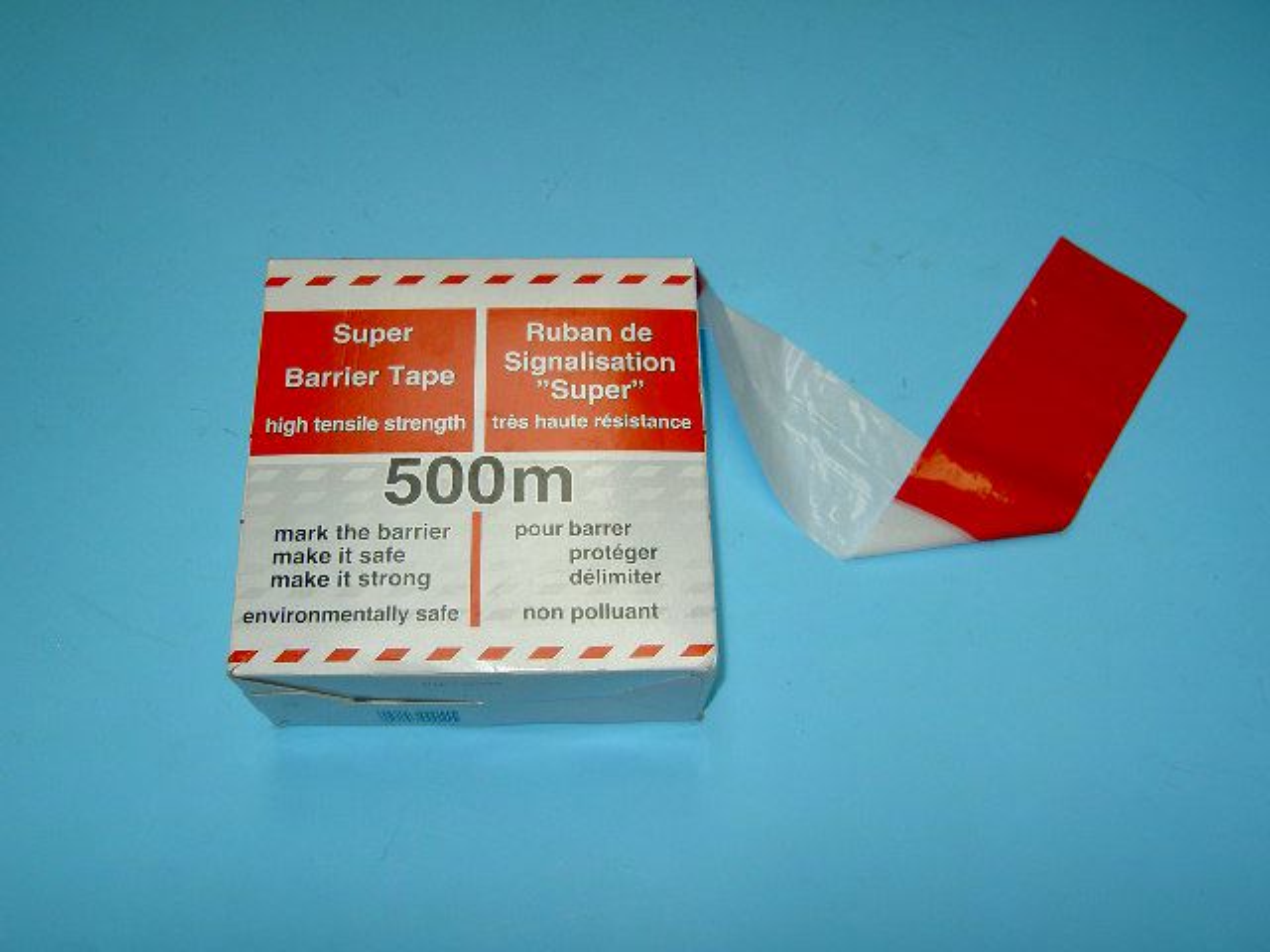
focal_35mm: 34
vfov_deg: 41.8
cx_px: 635
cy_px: 476
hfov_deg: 54.0
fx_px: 1247
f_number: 2.8
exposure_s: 1/60
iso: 100
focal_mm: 5.6
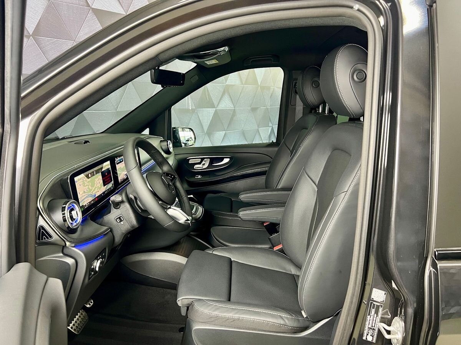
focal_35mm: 26
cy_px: 172
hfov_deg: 67.3
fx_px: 346
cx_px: 230
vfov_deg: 53.1
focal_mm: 5.7
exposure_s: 1/50
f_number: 1.5
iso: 320
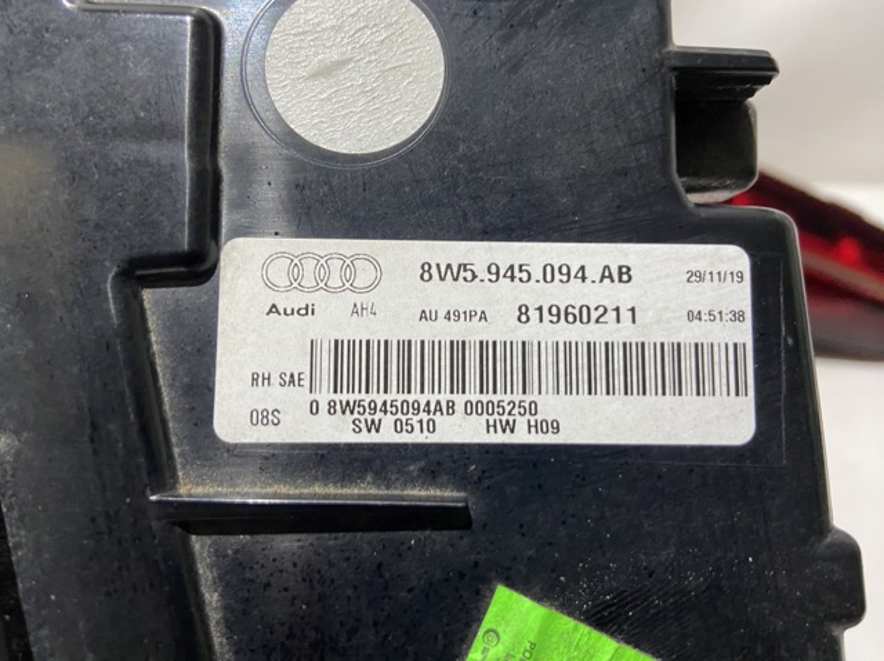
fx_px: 638
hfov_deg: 69.4
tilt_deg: -36.3
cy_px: 330
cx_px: 442
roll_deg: +7.4
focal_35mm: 25
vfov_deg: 54.8
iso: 200
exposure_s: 1/50
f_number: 1.8
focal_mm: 4.25
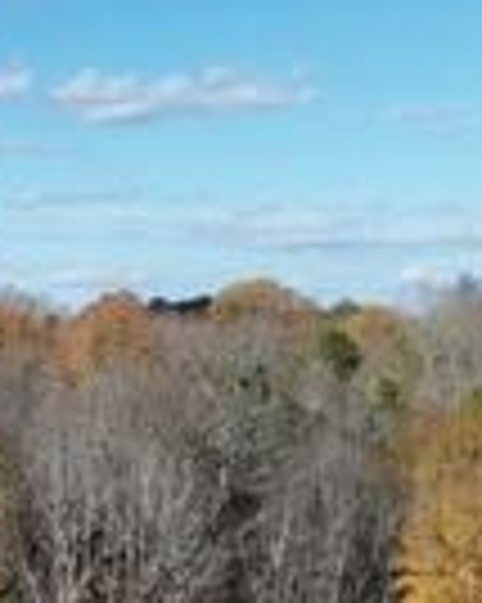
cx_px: -284
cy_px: 896
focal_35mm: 112
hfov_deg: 12.9
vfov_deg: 15.8
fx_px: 1999
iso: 120
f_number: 2.8
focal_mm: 12.29
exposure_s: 1/200
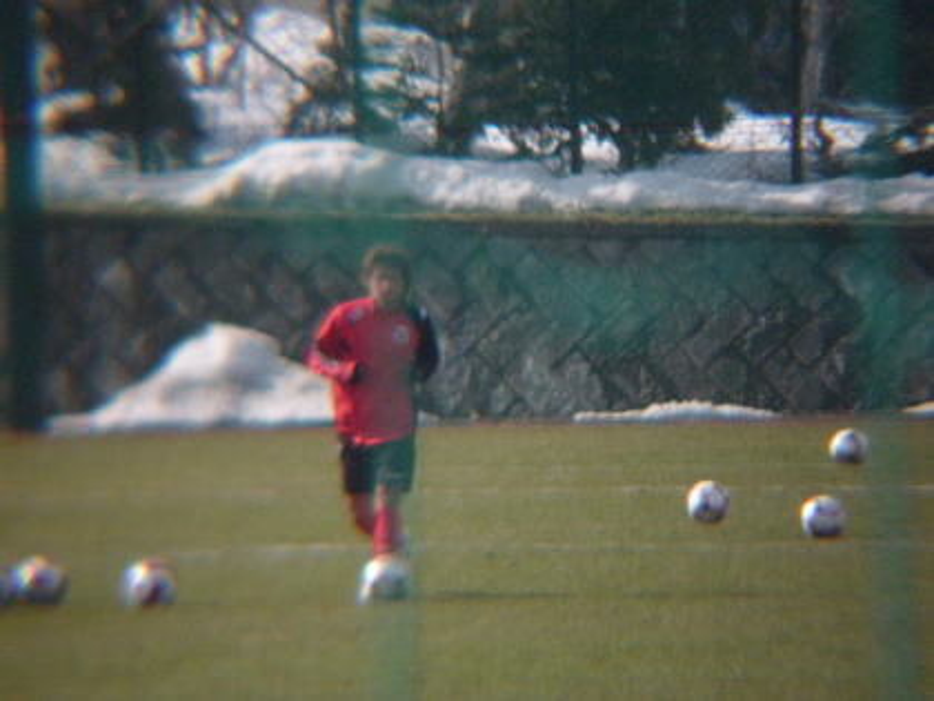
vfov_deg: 14.8
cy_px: 350
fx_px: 2698
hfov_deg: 19.6
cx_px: 467
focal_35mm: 100
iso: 640
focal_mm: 17.6
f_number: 5.6
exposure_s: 1/500
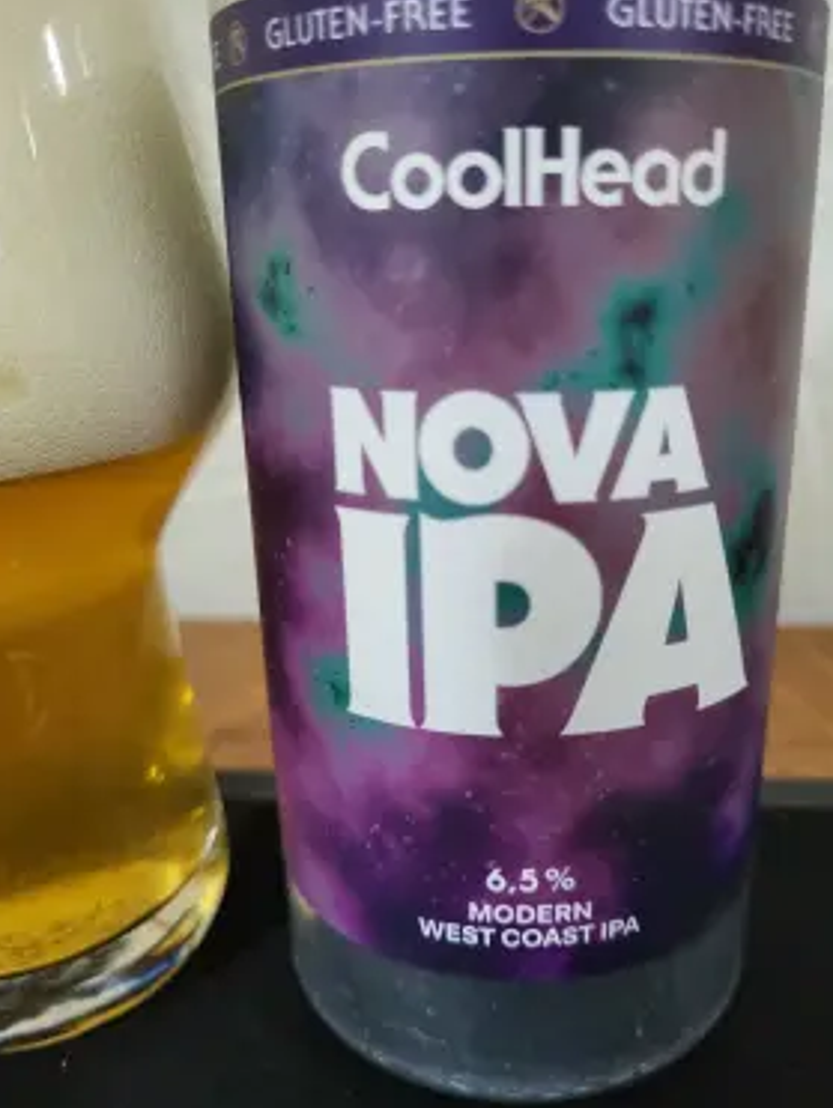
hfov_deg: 49.8
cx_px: 436
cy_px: 561
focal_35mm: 28
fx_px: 897
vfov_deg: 63.4
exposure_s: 1/25
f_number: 1.8
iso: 640
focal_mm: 5.4
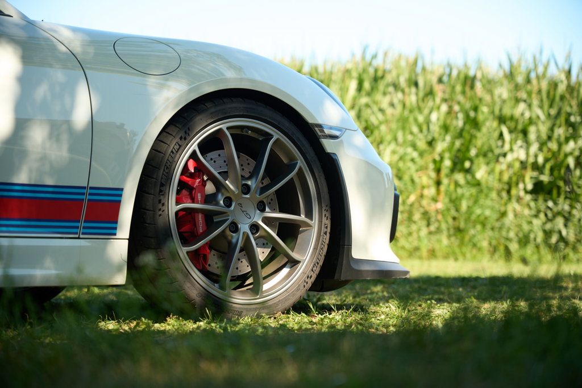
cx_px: 291
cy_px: 194
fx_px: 1132
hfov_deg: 28.8
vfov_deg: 19.5
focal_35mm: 70
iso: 250
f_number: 2.8
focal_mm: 70
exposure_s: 1/500
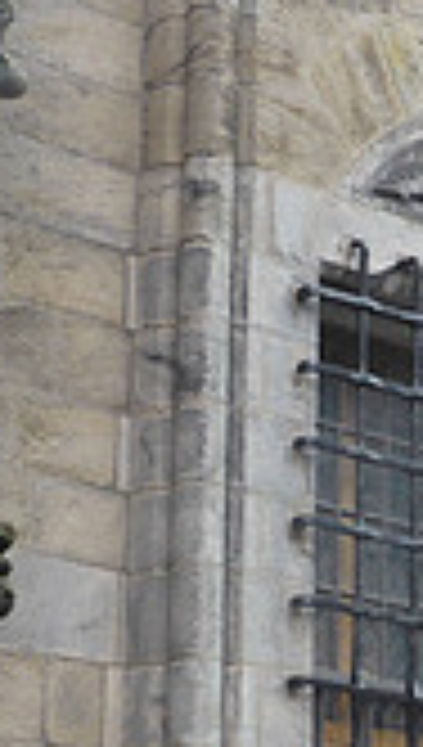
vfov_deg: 14.1
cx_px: 626
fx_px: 3016
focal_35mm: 152
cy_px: 398
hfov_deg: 7.9
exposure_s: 1/125
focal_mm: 6.9
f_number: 3.9
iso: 100
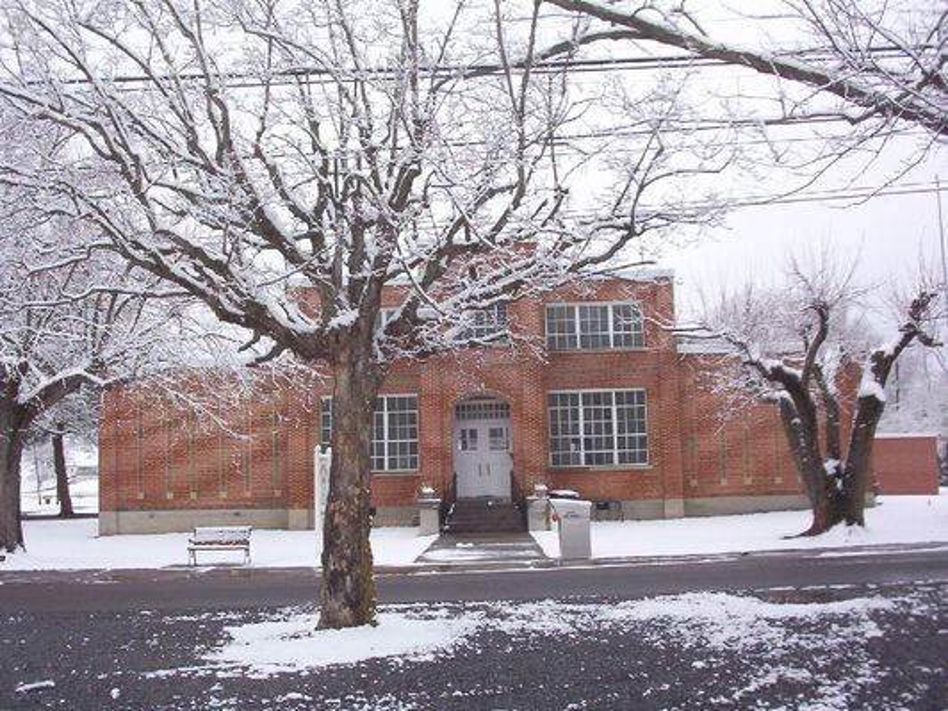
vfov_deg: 36.8
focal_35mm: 39
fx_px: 1068
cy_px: 356
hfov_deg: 47.9
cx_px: 474
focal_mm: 6
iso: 100
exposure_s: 1/127
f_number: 4.5
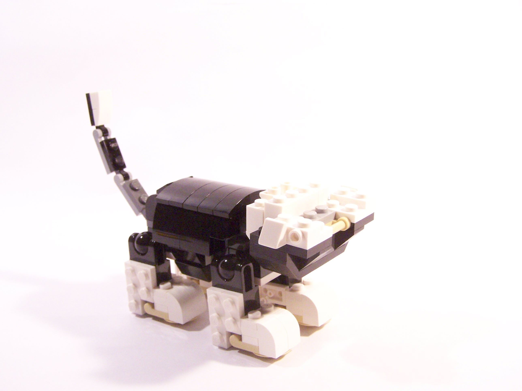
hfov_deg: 49.0
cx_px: 261
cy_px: 196
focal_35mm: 38
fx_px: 573
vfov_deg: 37.7
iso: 400
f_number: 3.6
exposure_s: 1/30
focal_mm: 6.3
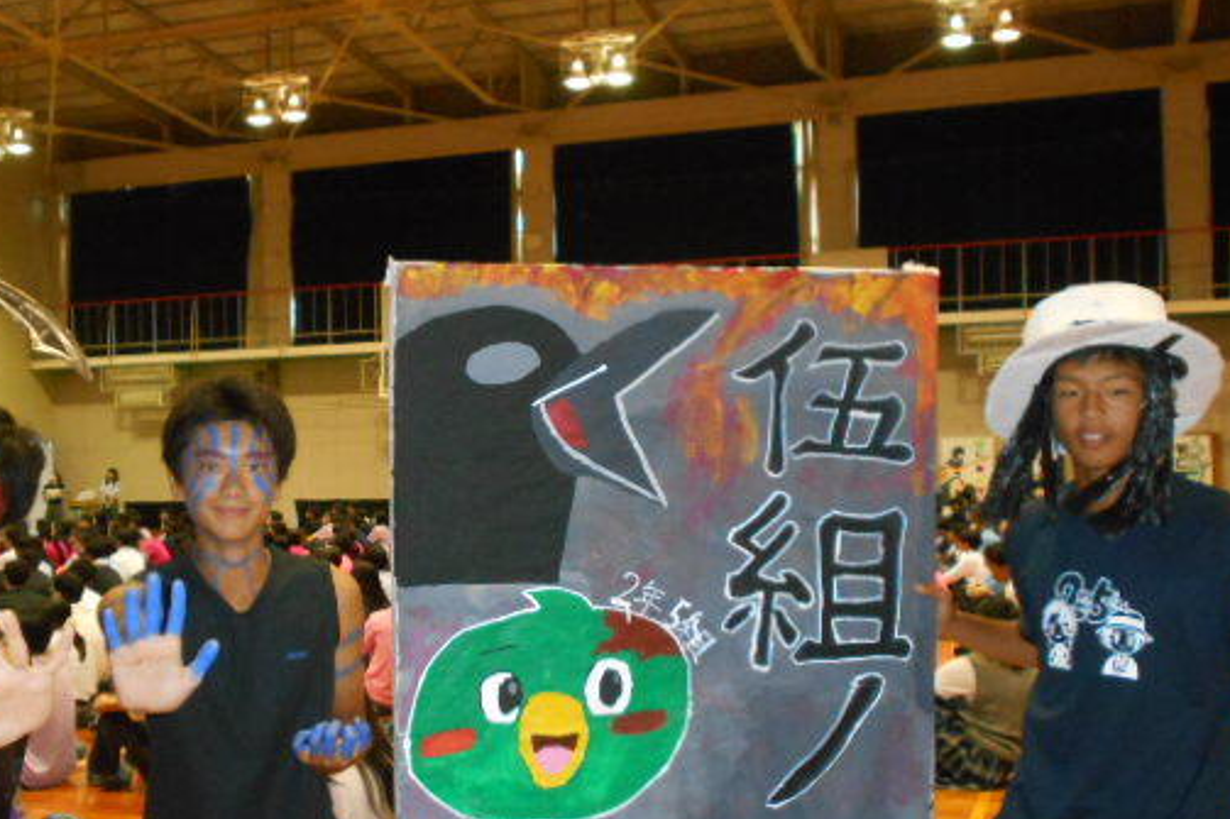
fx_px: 1537
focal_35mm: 45
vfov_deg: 29.8
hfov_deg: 43.5
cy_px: 477
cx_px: 511
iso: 640
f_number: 3.6
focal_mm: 5.8
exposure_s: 1/30
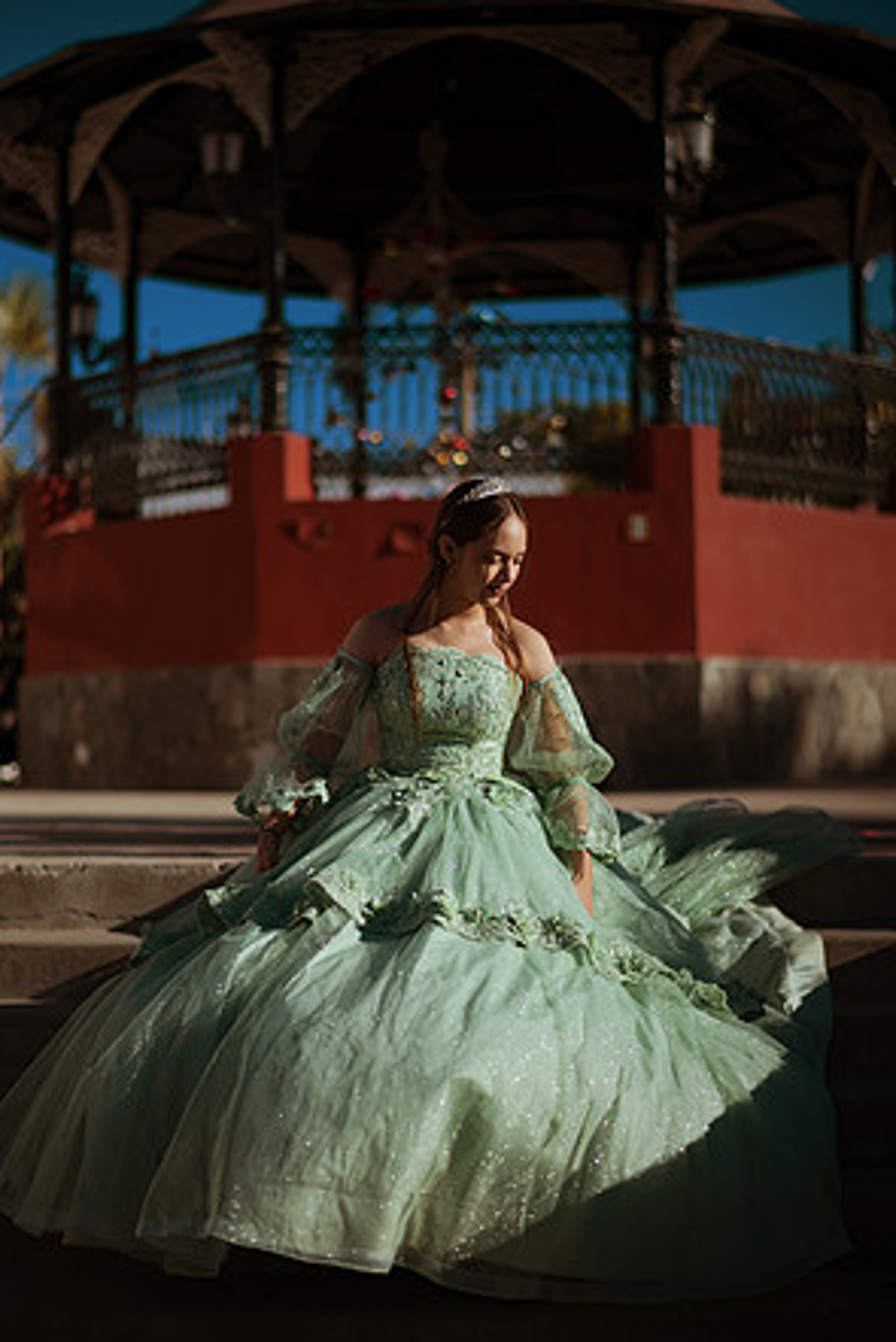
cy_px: 674
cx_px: 453
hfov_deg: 23.0
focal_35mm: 59
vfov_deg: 33.9
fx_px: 2201
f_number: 1.4
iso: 50
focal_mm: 58
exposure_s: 1/8000
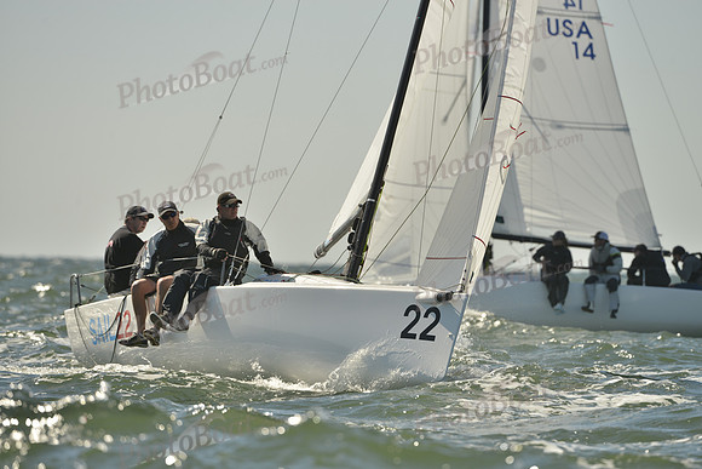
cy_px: 234
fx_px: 7801
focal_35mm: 400
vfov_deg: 3.4
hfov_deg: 5.2
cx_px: 351
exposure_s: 1/1600
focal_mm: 400
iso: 280
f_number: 7.1
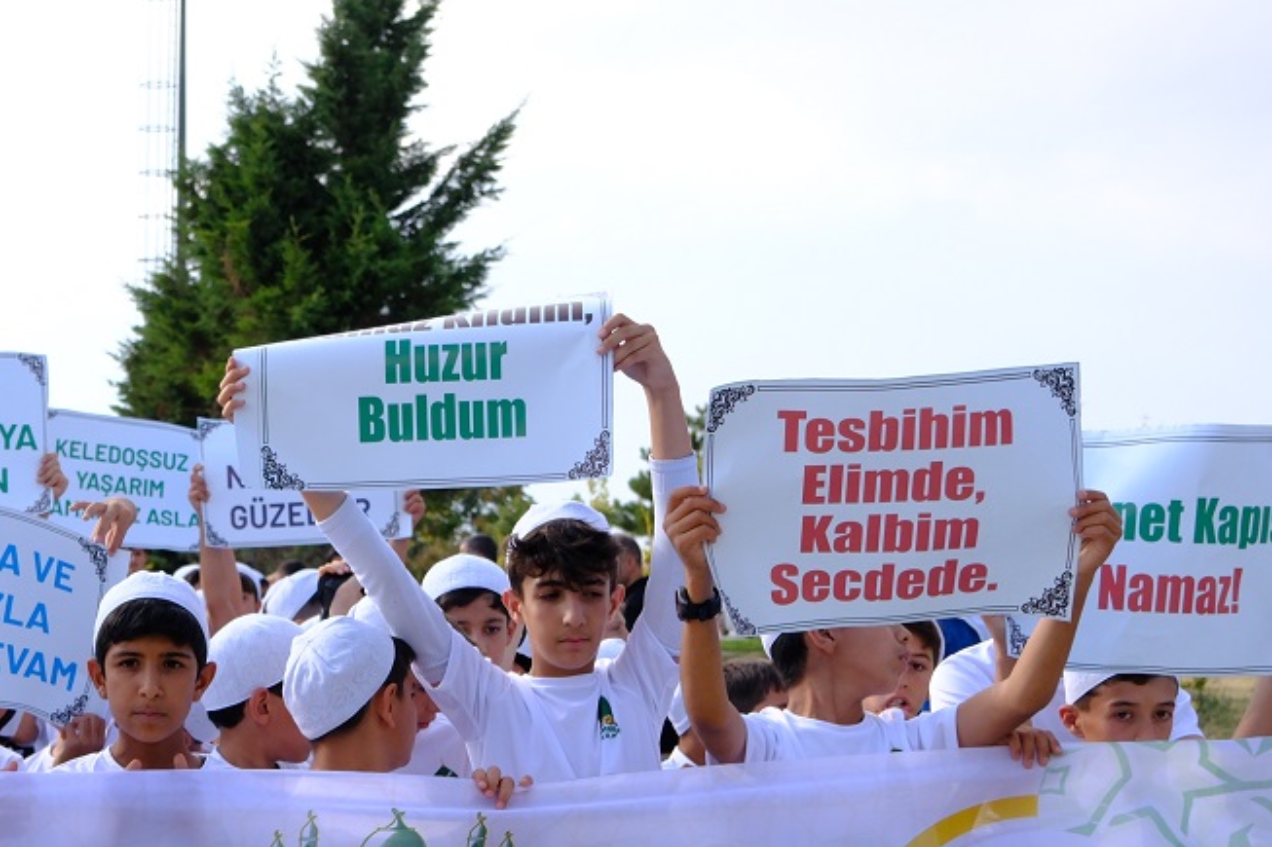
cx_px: 127
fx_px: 2437
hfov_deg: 28.1
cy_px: 680
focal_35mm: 69
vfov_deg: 19.5
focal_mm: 22.3
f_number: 4
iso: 320
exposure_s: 1/800
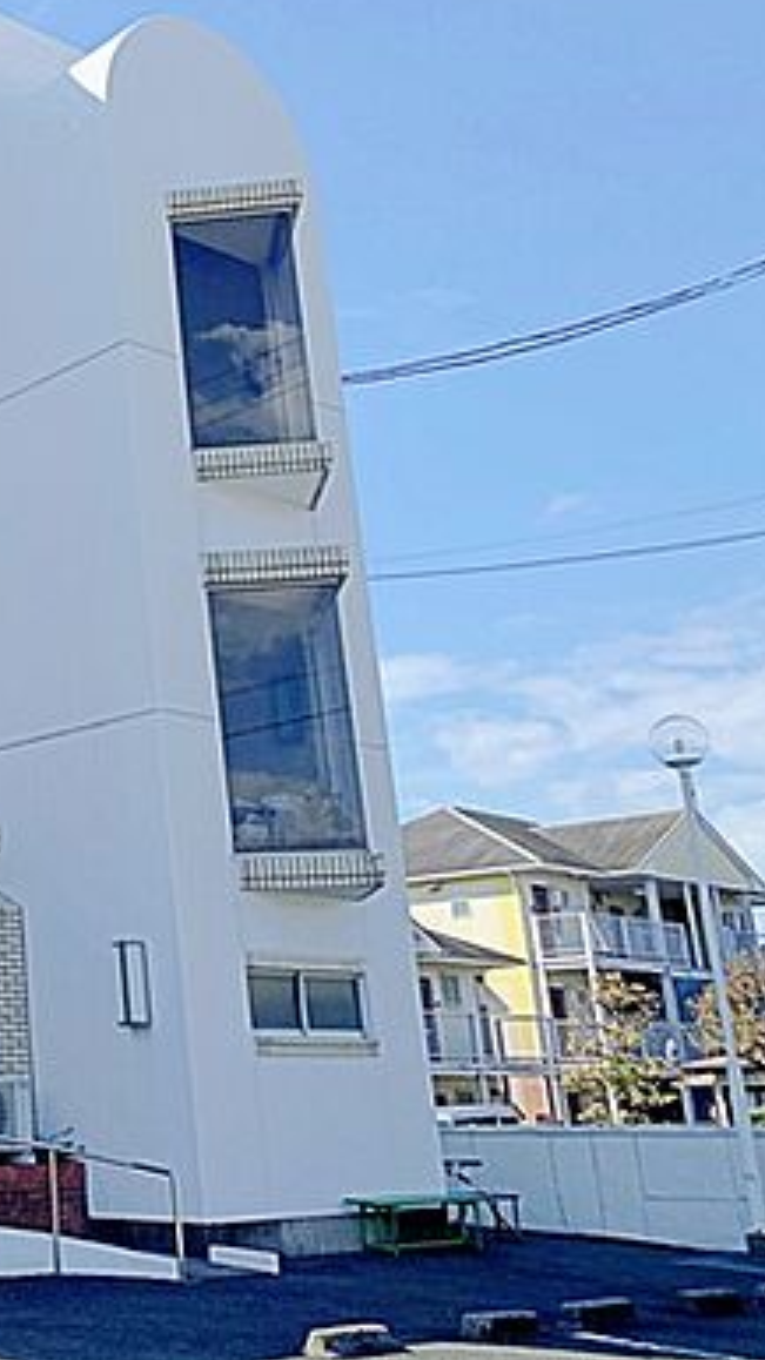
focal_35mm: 44
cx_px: -240
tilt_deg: +17.1
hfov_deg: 23.7
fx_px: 1587
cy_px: 571
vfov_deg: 46.2
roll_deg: +3.3
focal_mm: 4.25
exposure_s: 1/2309
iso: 25
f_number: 1.8
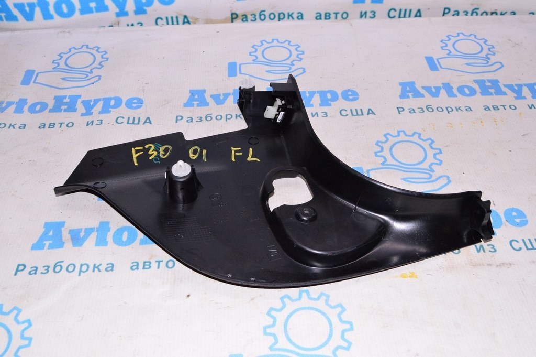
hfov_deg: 53.2
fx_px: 536
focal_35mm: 36
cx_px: 268
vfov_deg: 36.8
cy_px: 178
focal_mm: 24
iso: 1600
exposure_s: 1/200
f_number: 8
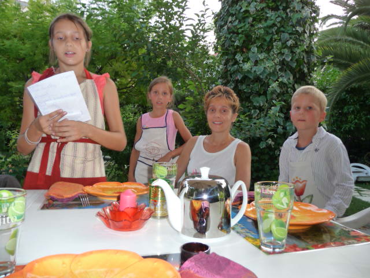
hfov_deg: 63.4
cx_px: 185
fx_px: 299
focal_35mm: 28
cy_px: 139
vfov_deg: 49.7
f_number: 3.3
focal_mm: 4.7
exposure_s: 1/30
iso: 160
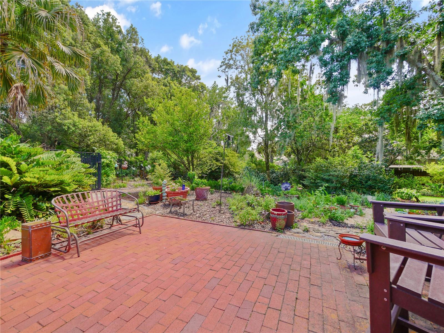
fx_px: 180
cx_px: 222
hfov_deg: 102.1
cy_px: 166
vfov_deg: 85.7
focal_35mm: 14
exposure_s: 1/160
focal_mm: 7
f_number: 4.5
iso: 200
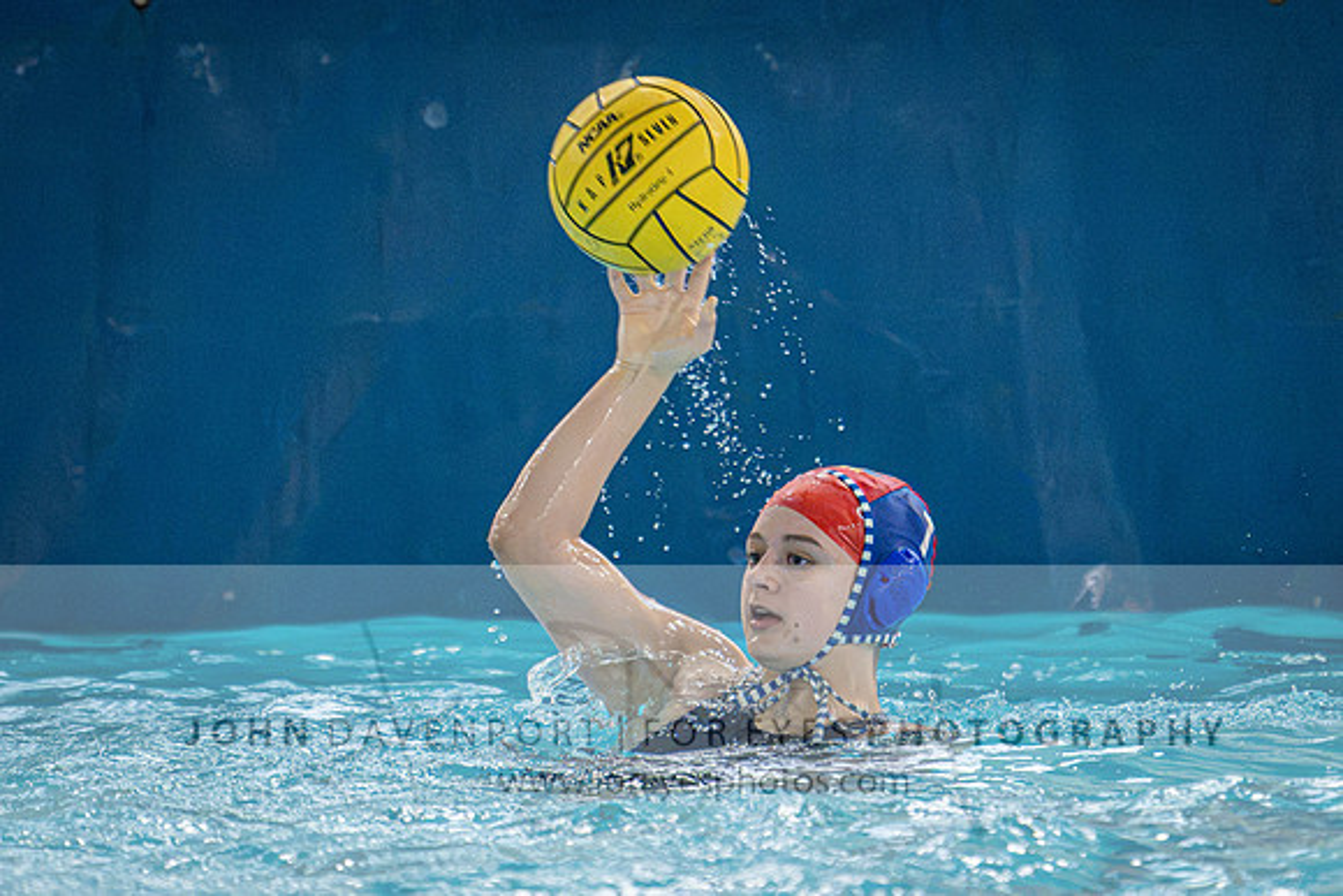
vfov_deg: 2.4
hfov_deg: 3.7
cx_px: 624
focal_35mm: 563
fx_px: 21020
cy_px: 107
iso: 16000
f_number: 4
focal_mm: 280
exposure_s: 1/1000
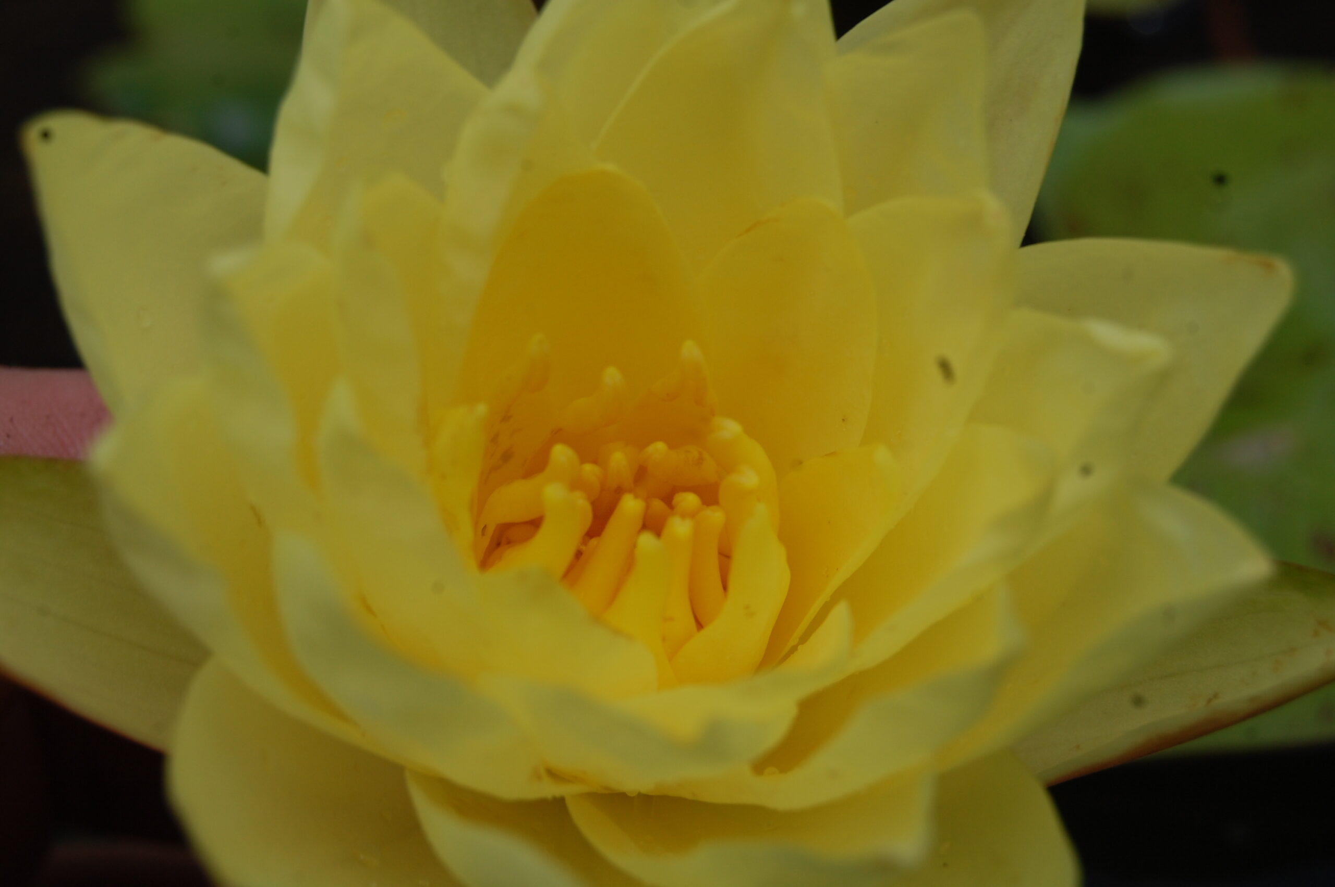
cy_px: 444
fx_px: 3057
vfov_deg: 16.5
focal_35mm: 82
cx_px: 668
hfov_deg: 24.6
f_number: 10
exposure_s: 1/400
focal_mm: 55
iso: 200
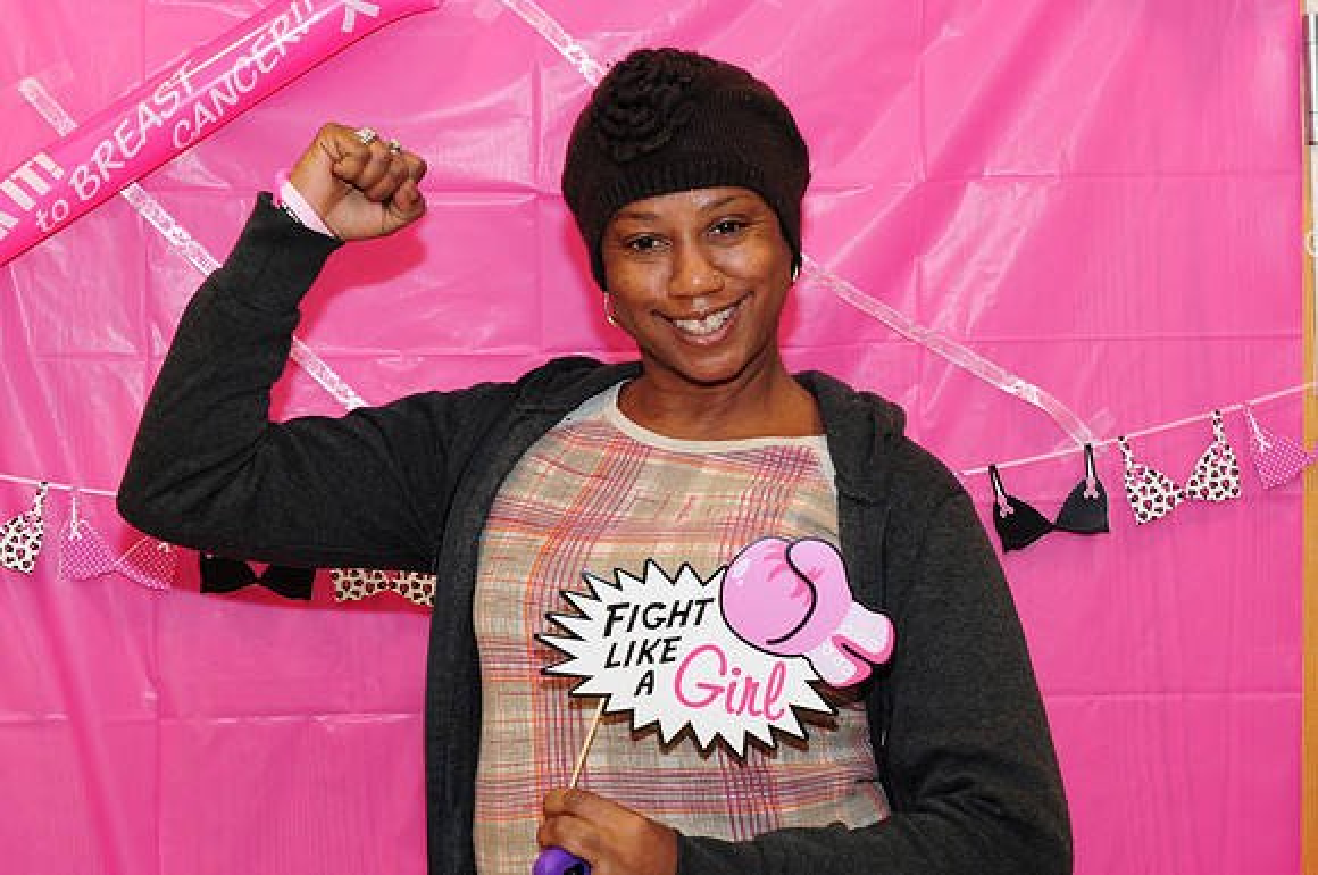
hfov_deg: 26.0
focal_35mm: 78
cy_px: 438
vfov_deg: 17.4
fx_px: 2852
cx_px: 659
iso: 640
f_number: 5.6
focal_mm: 52
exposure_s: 1/60
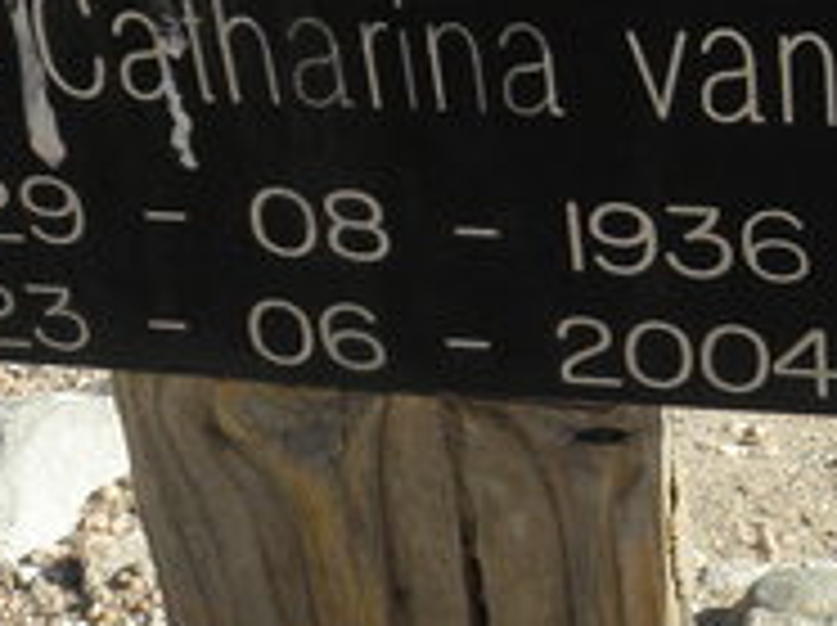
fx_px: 2705
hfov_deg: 17.6
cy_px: 108
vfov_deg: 13.1
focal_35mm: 112
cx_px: 436
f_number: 5.6
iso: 64
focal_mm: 4.6
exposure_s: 1/320
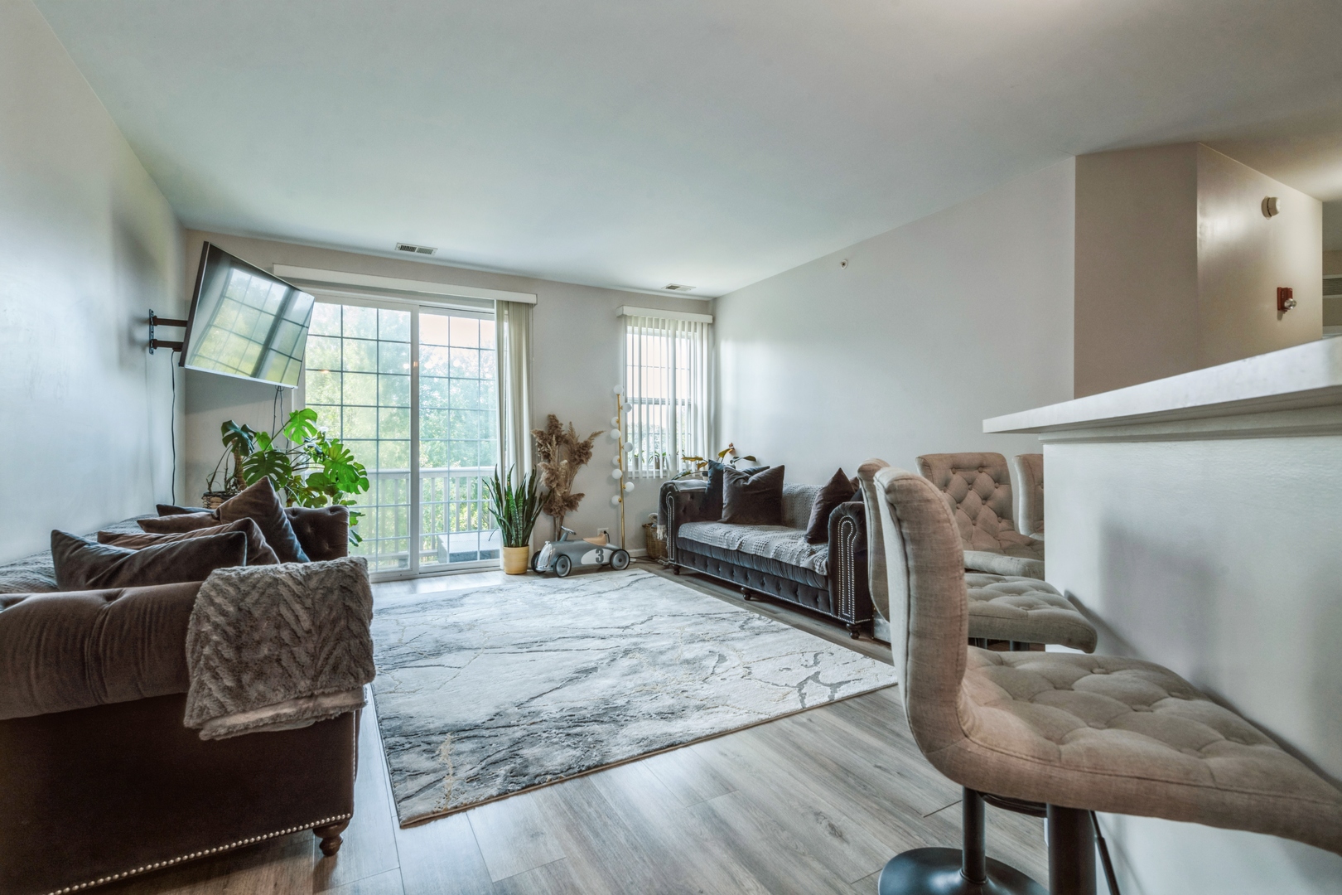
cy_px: 448
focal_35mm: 16
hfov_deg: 96.7
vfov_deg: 73.7
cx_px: 671
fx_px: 596
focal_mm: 16
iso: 200
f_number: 9.5
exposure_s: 1/8
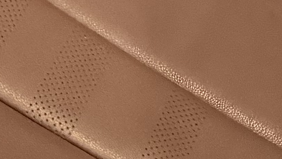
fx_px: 1361
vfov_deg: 5.5
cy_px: -545
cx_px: -138
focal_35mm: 182
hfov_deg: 11.4
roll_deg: +0.6
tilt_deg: -20.7
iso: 1600
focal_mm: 6.76
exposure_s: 1/28
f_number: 1.78
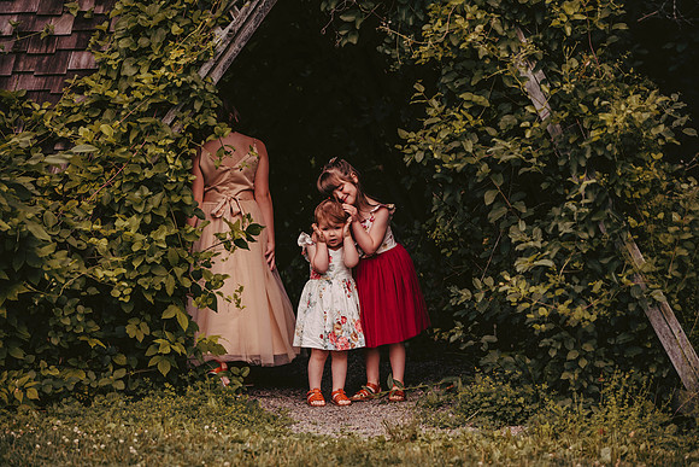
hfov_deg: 16.4
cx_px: 350
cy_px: 234
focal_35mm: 125
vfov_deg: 11.0
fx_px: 2428
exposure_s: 1/1600
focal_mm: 125
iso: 640
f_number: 2.8
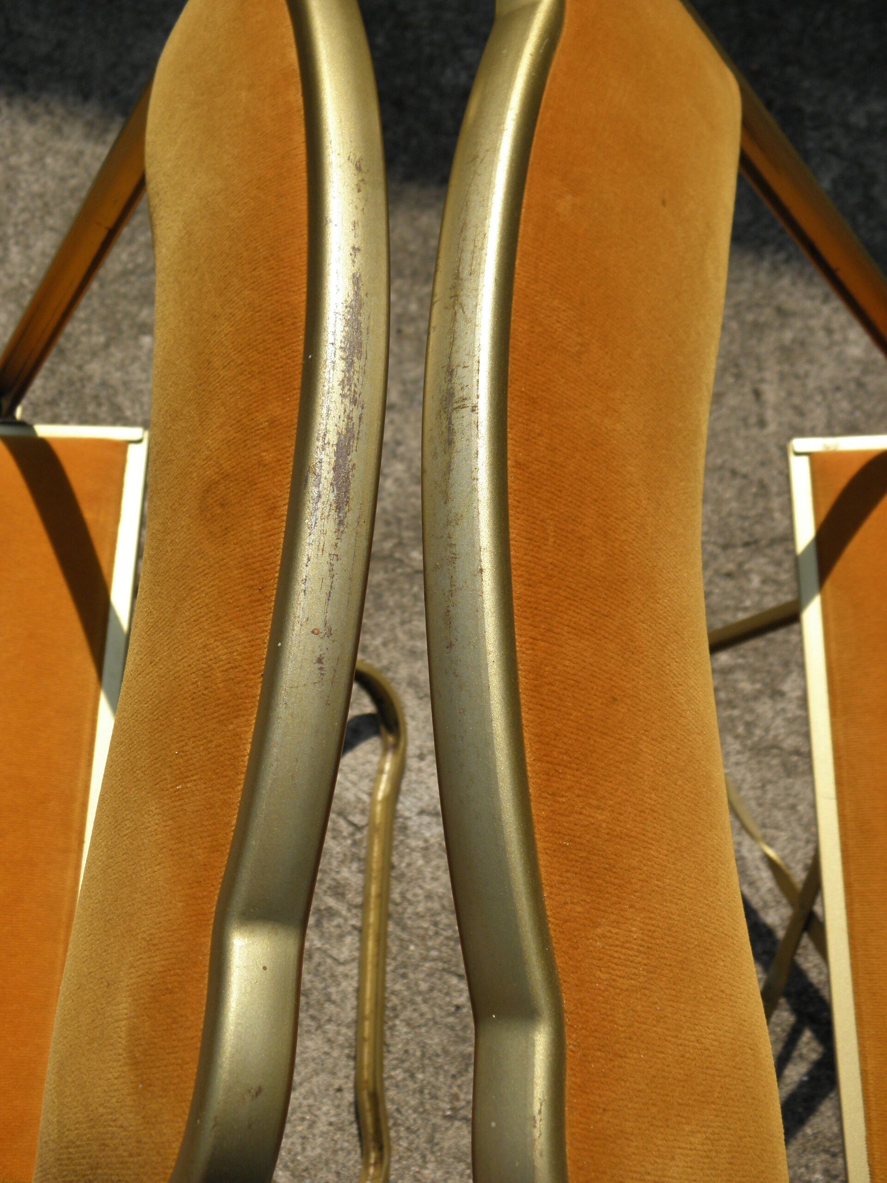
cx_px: 444
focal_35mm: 44
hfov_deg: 32.9
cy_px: 592
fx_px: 1503
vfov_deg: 42.9
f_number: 7.8
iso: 125
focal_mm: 7.9
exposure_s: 1/250
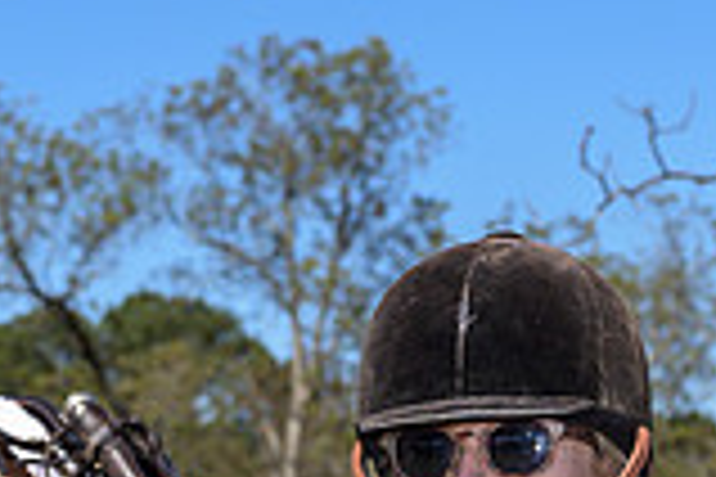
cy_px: 879
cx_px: 257
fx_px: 3560
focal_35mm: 179
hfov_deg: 11.5
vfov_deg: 7.4
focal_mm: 40
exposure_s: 1/400
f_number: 5
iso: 50
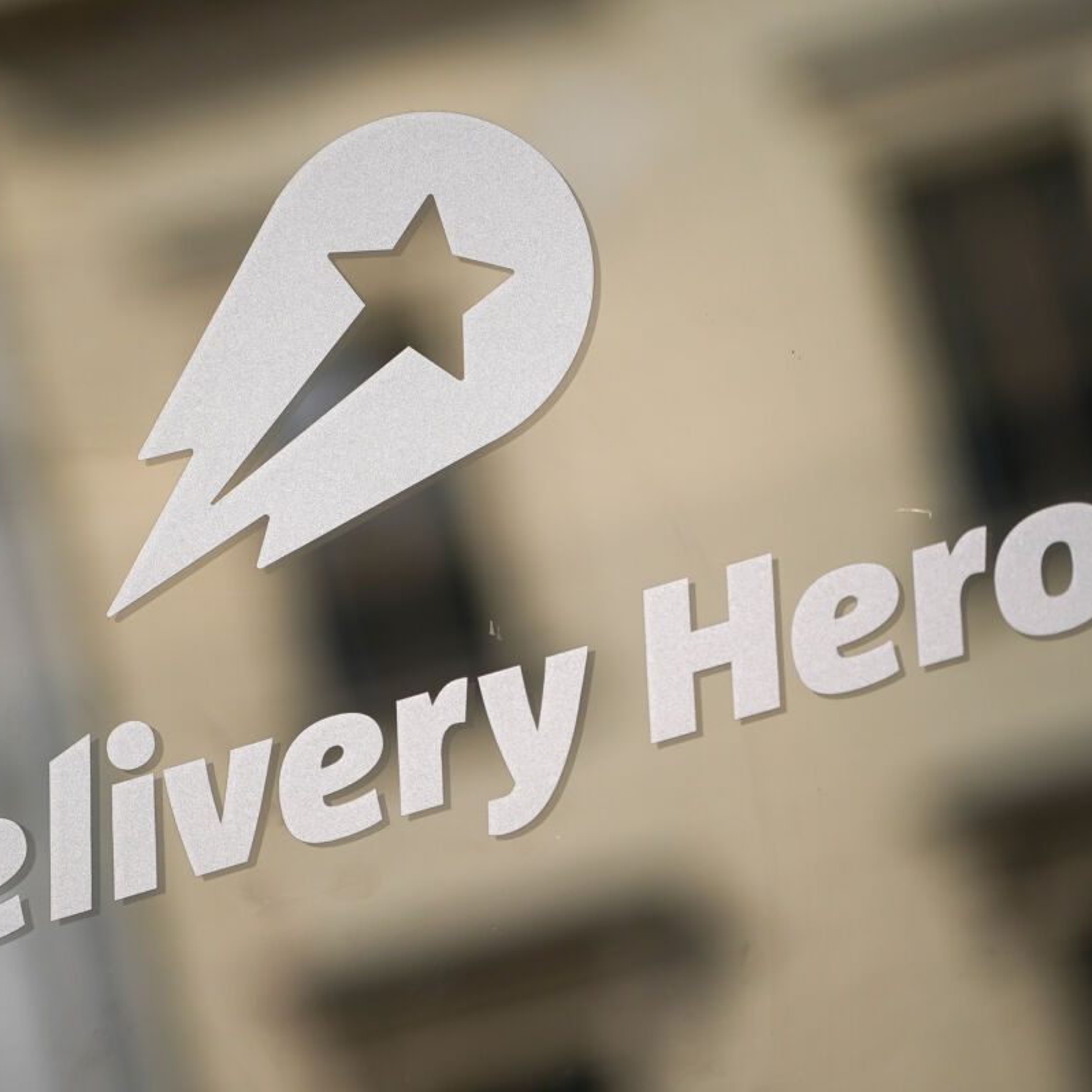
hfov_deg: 7.5
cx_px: 434
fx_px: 8352
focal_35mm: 234
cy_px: 546
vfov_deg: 7.5
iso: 500
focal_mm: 183
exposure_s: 1/1000
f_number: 4
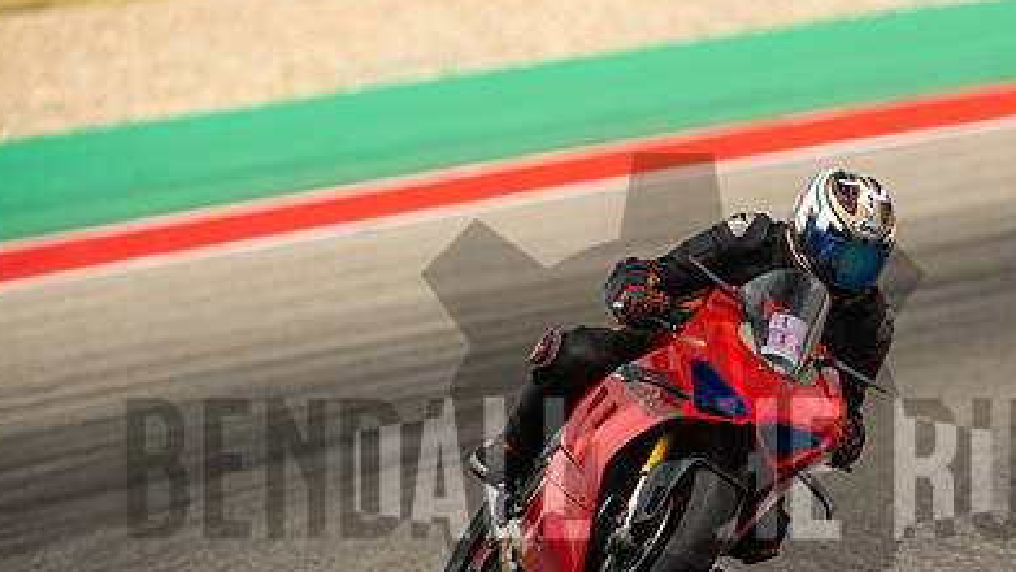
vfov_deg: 1.9
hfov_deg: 3.3
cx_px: 673
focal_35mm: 652
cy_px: 472
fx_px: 17566
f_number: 2.8
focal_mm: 280
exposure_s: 1/2000
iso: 320
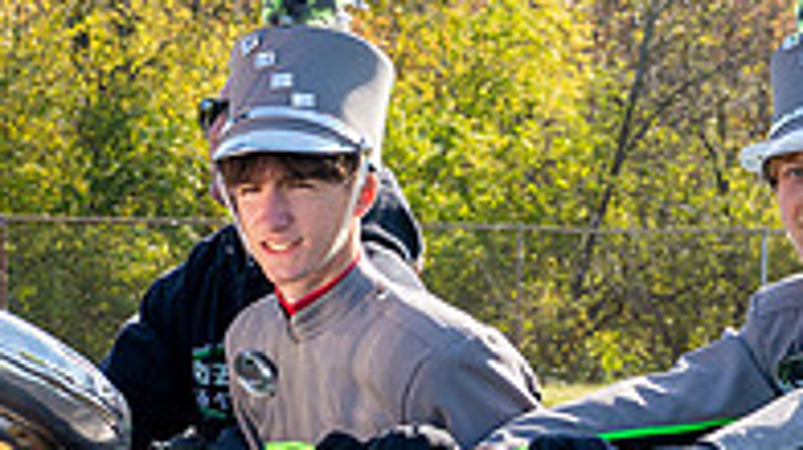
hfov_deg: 7.8
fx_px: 5873
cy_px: 404
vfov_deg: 4.4
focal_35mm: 276
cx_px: 37
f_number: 9
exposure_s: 1/400
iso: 400
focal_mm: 70
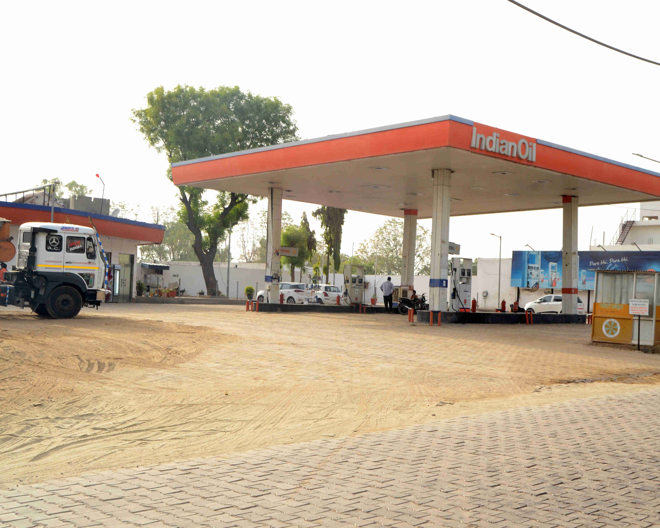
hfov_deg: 42.0
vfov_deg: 34.1
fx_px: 859
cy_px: 264
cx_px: 366
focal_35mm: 44
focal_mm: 26
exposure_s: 1/200
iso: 400
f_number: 13
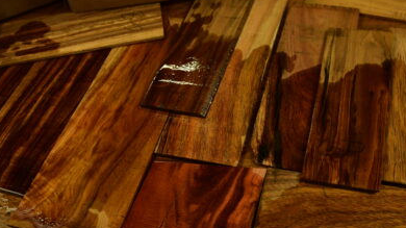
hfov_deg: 47.4
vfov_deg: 27.7
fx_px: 463
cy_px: 115
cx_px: 202
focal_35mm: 43
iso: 2000
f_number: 3.5
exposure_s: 1/640
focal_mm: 20
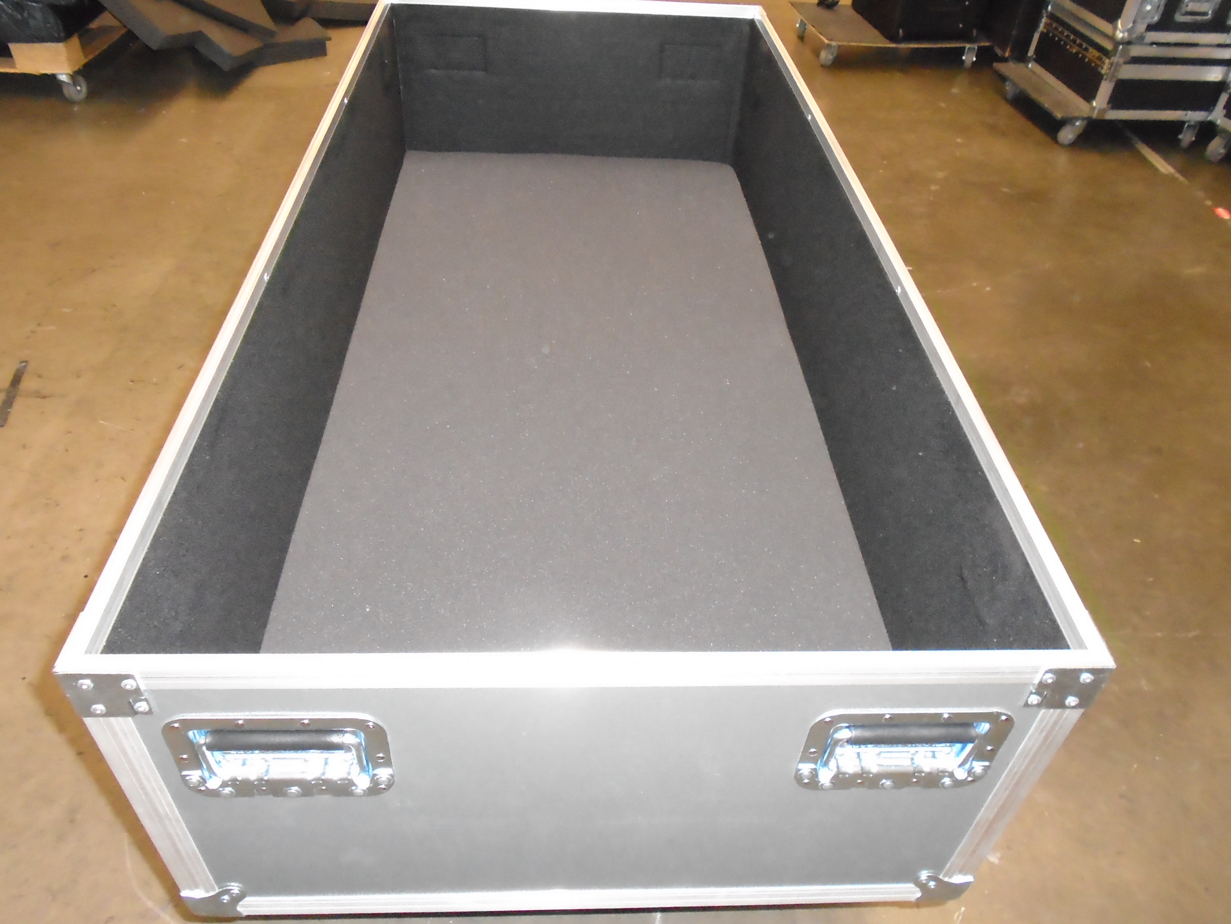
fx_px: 925
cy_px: 462
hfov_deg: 67.3
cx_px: 616
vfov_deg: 53.1
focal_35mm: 26
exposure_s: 1/30
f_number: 3.2
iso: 800
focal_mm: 4.6
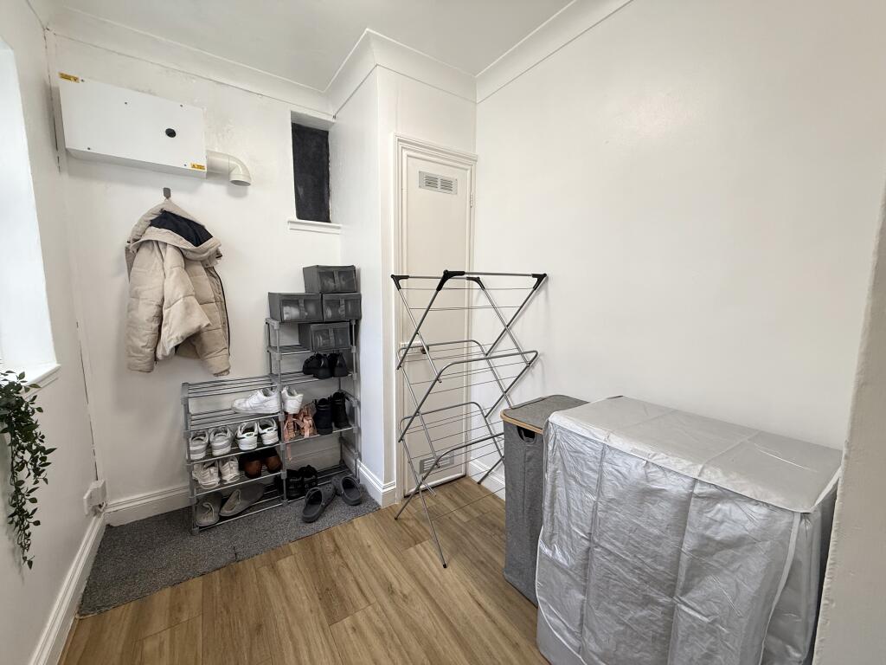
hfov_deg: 102.1
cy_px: 332
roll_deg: -1.0
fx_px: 358
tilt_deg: -6.9
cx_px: 443
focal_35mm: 14
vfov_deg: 85.7
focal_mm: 2.22
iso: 160
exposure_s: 1/100
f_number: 2.2
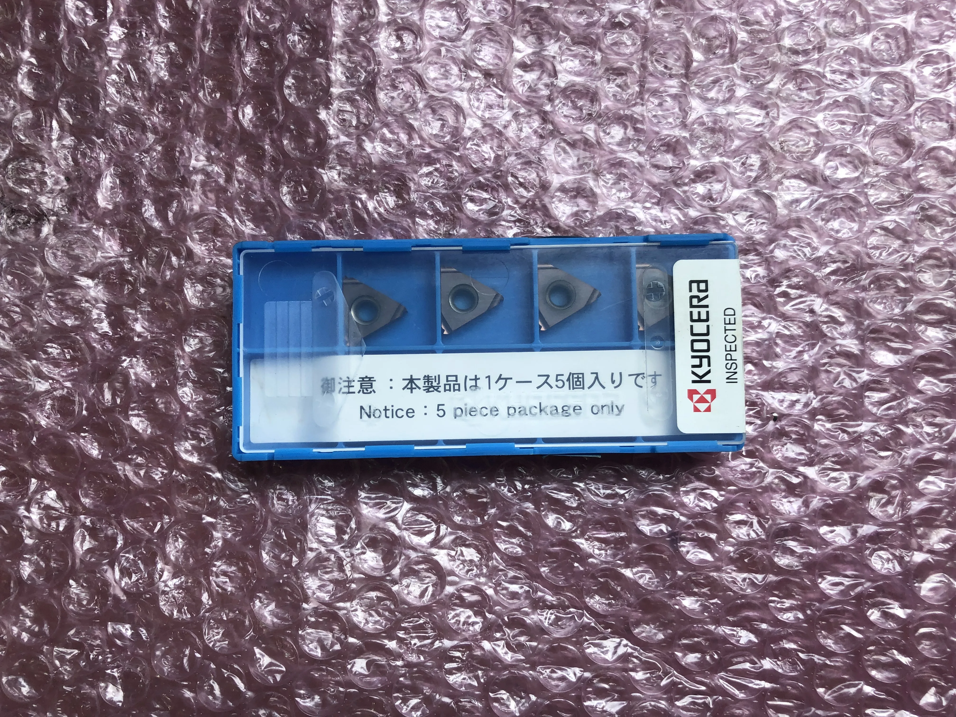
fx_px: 773
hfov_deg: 63.4
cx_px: 478
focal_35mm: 28
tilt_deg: -86.1
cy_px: 358
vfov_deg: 49.7
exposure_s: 1/120
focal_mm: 3.99
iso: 40
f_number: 1.8
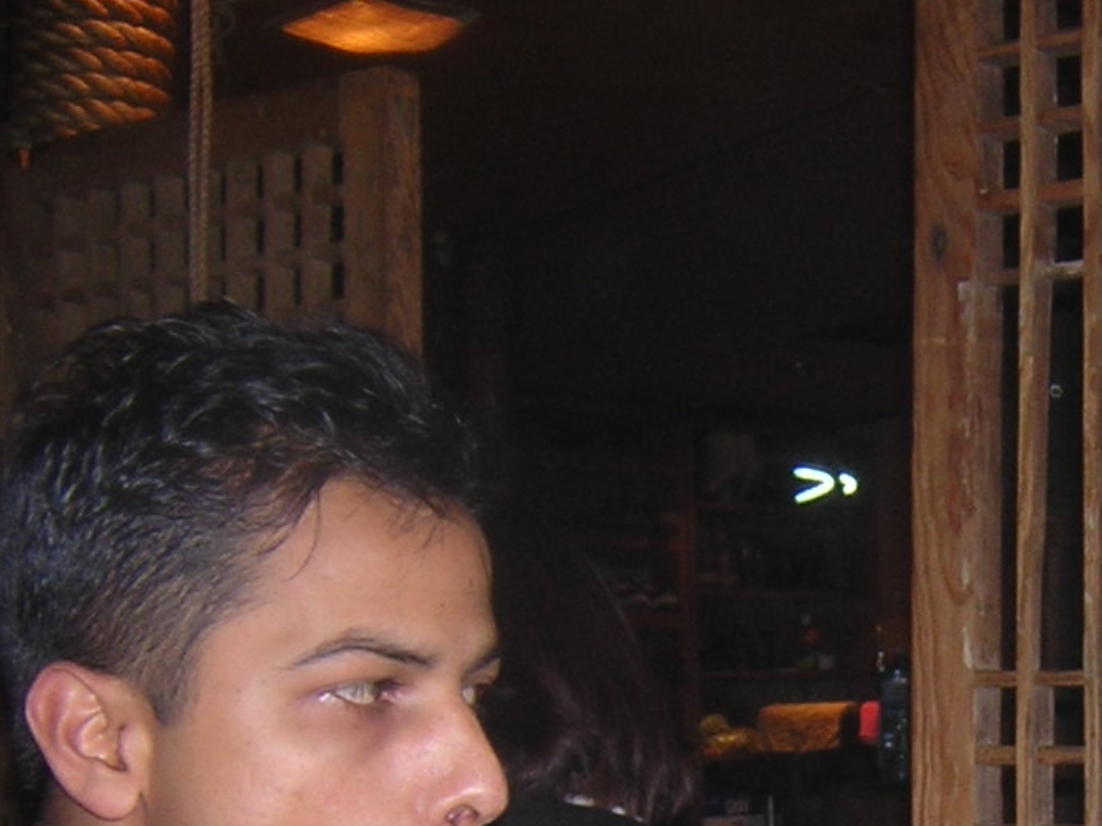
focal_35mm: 83
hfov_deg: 22.9
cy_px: 856
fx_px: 2641
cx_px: 1018
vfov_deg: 17.3
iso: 117
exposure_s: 1/60.1
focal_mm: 4.7
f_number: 2.6
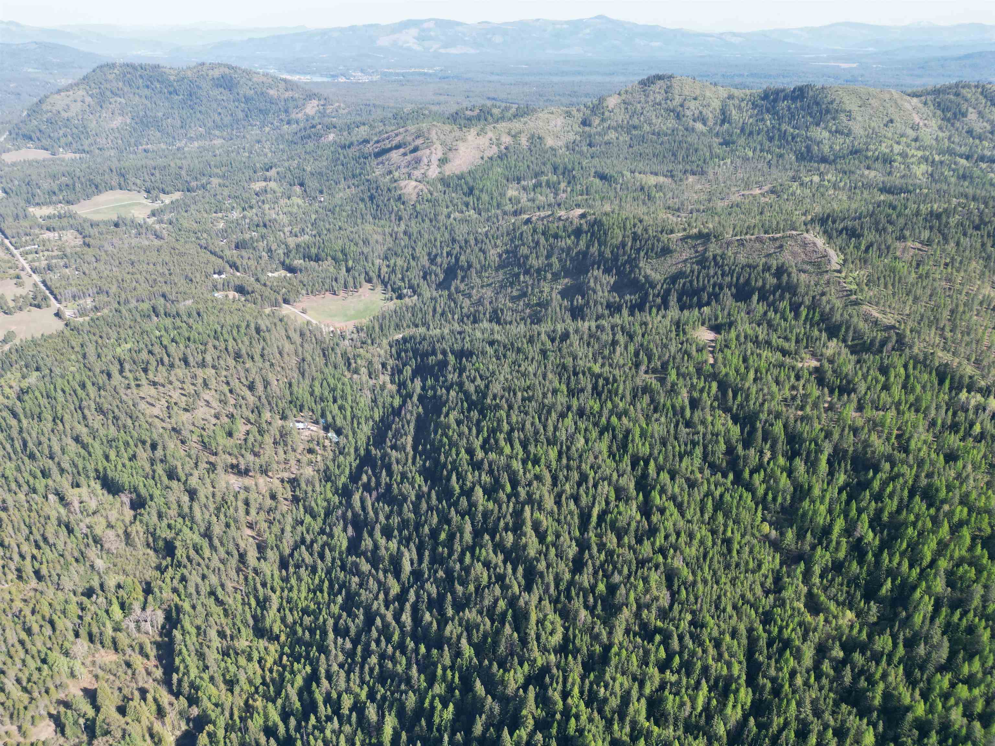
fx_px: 690
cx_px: 498
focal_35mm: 24
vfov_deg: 56.8
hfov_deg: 71.6
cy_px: 373
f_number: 1.7
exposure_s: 1/1500
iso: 200
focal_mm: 6.72
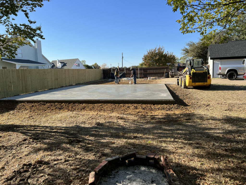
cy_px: 92
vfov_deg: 53.1
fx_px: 185
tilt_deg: -8.0
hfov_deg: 67.3
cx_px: 123
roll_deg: +1.8
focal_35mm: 26
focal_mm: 5.7
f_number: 1.5
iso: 50
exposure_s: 1/2915
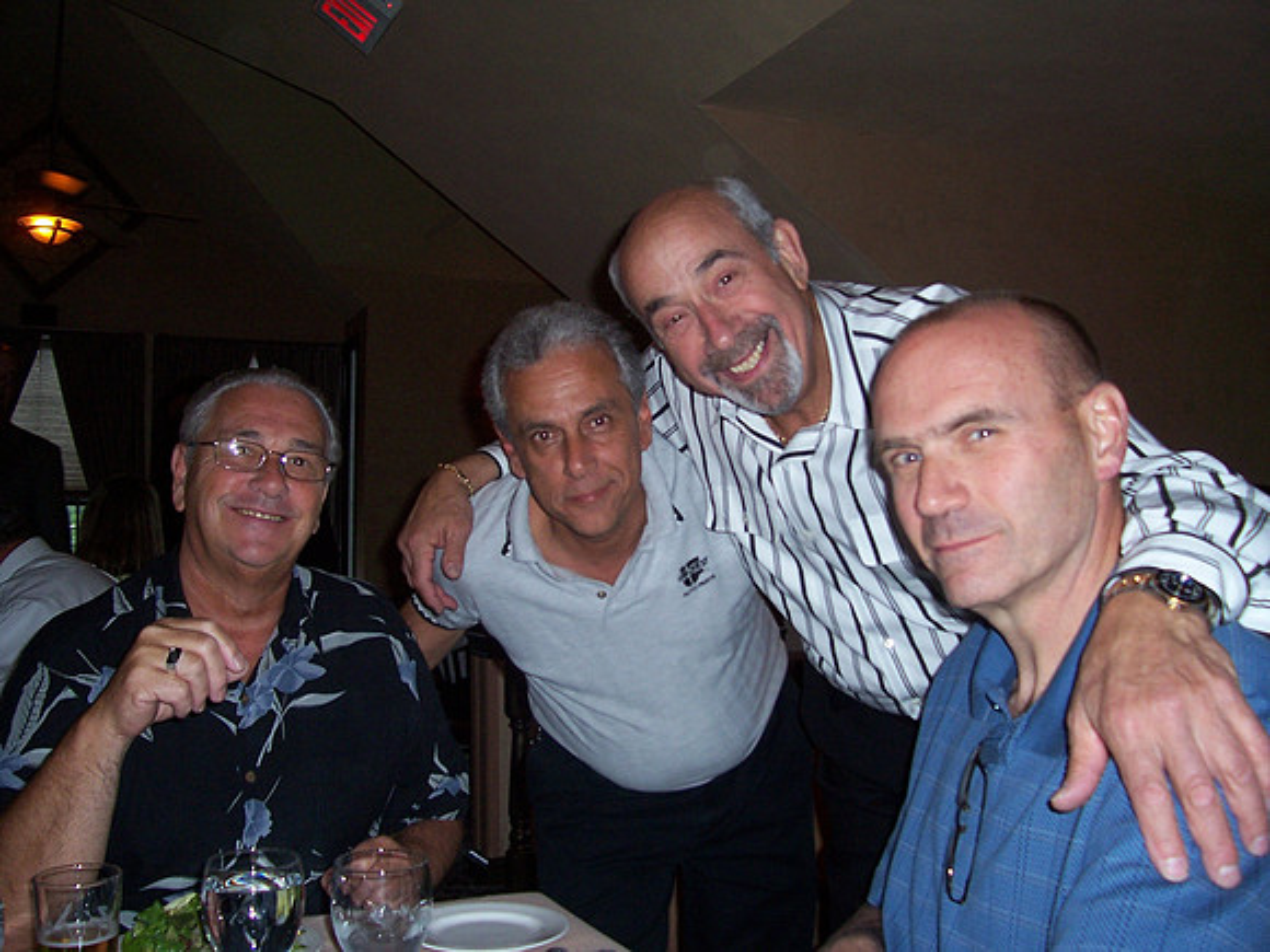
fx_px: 1247
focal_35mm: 34
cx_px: 635
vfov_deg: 41.8
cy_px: 476
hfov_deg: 54.0
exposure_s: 1/60
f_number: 2.7
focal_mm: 5.6
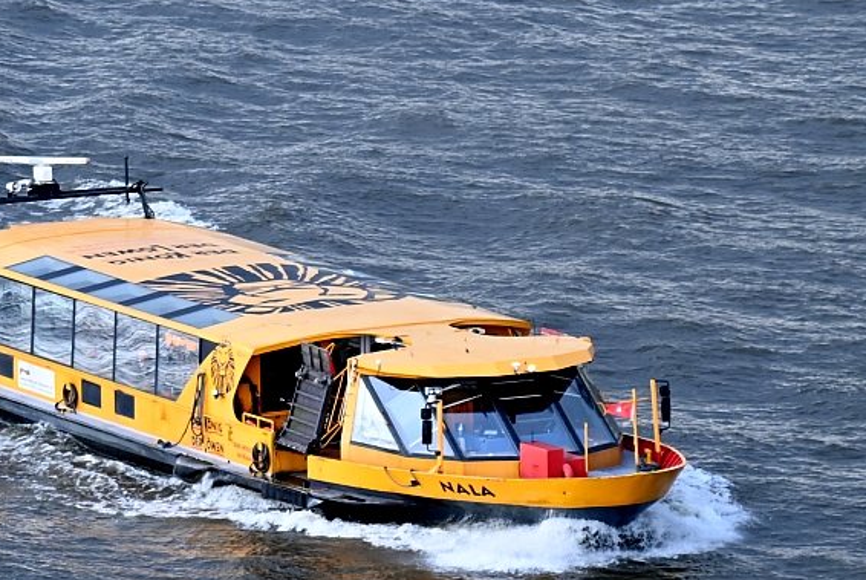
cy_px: 339
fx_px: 5227
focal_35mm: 217
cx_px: 269
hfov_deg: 9.5
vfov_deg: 6.3
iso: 640
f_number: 4
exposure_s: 1/125
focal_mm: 120
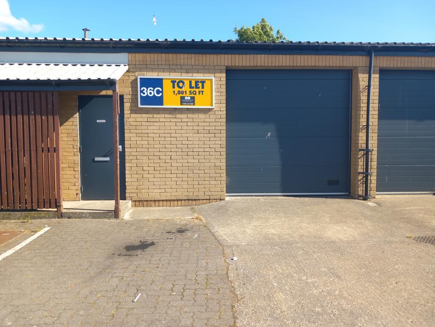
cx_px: 218
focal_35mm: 27
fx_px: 339
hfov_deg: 65.3
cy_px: 164
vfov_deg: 51.4
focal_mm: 4
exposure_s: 1/262
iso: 20
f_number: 1.8
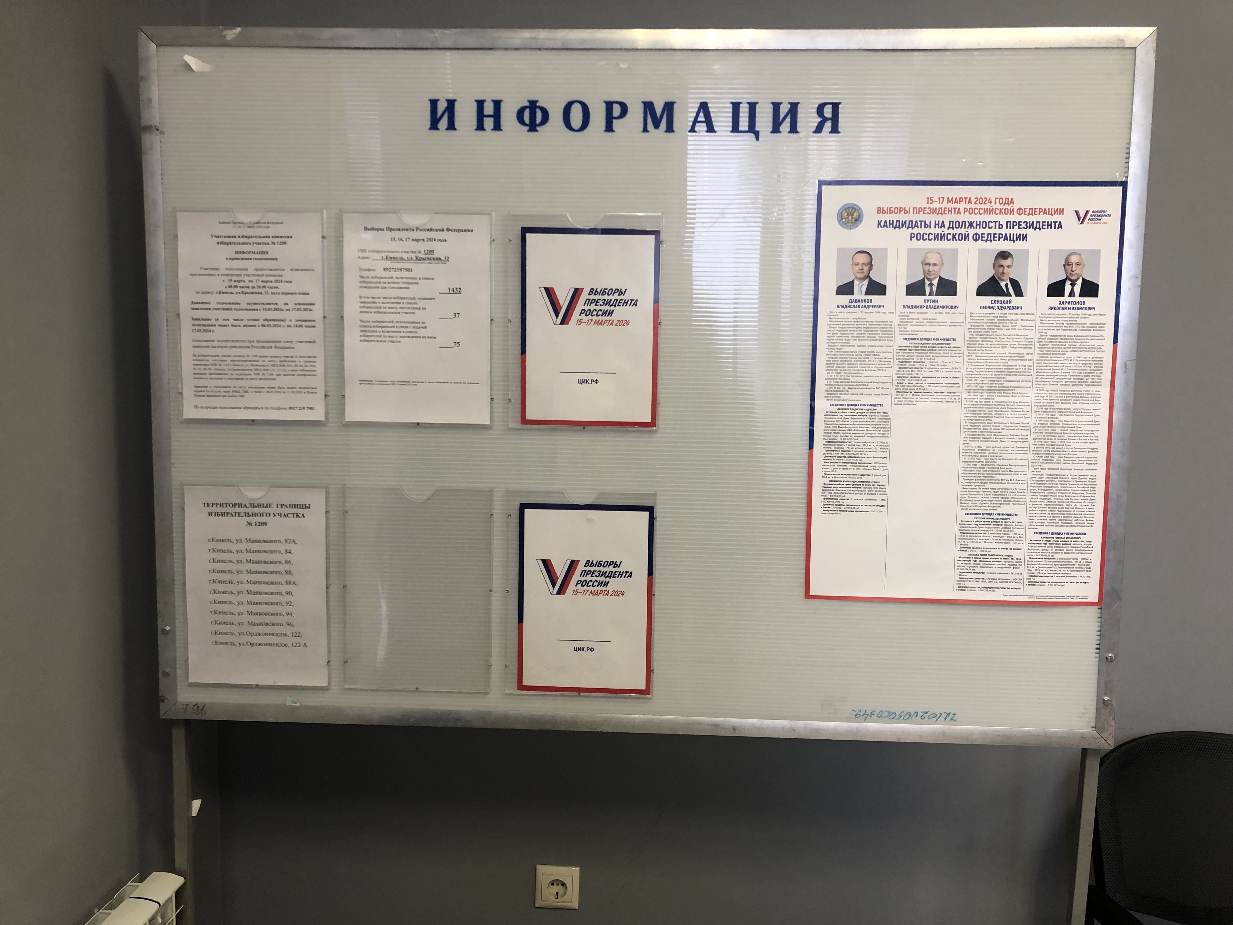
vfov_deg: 49.7
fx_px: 997
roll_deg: -0.5
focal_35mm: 28
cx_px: 616
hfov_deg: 63.4
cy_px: 462
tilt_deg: -5.9
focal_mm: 4
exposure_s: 1/25
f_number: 1.8
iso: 32
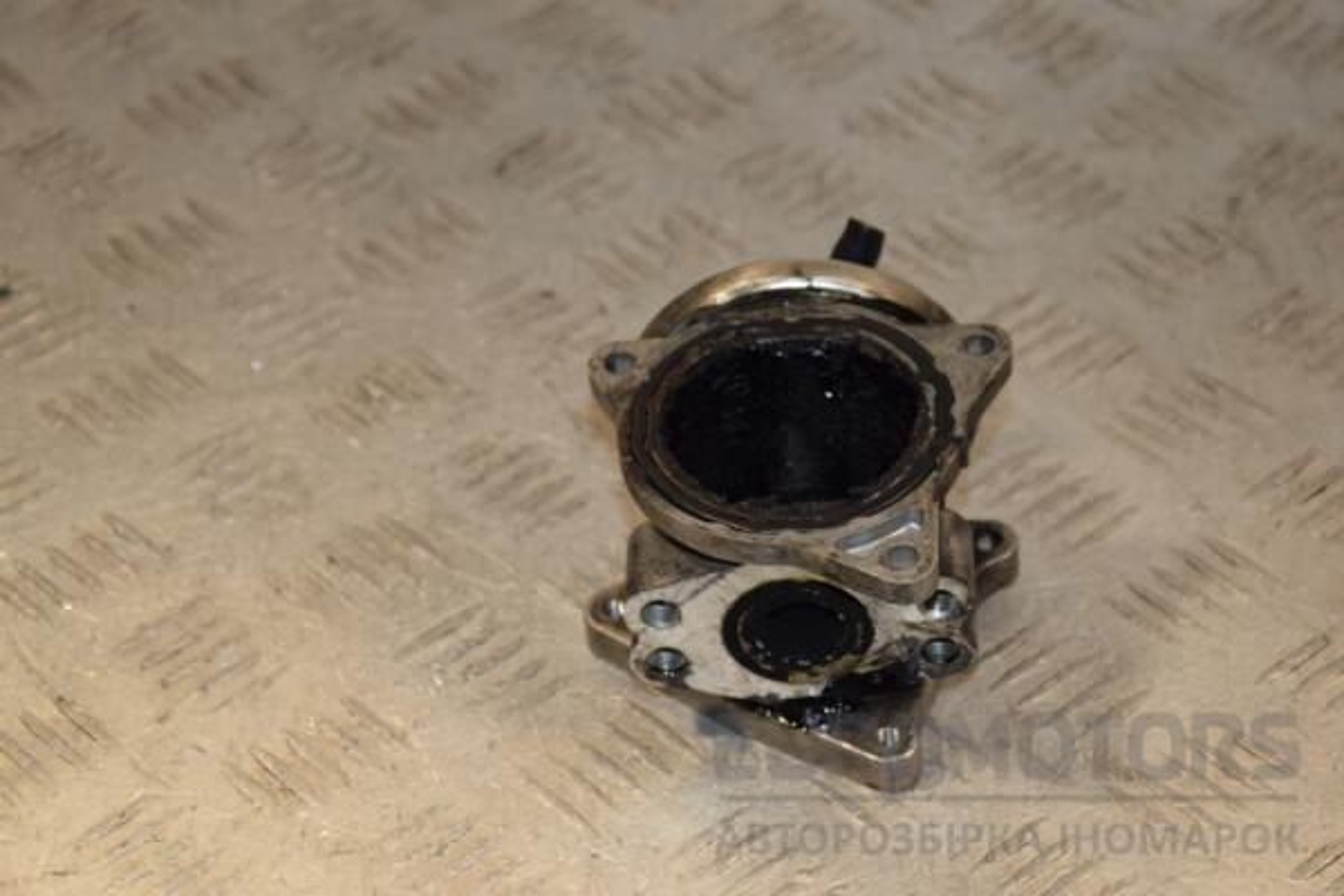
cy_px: 448
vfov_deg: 13.0
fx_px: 3920
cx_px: 672
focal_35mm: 105
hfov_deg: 19.5
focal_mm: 70
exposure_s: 1/200
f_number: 7.1
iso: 800
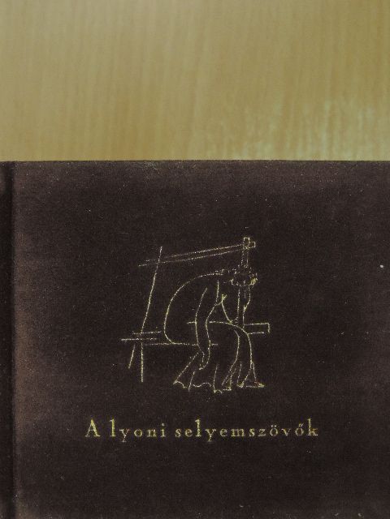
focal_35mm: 70
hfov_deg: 21.0
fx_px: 1052
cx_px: 195
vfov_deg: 27.8
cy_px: 260
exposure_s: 1/100
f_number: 3.9
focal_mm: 12.4
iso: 800
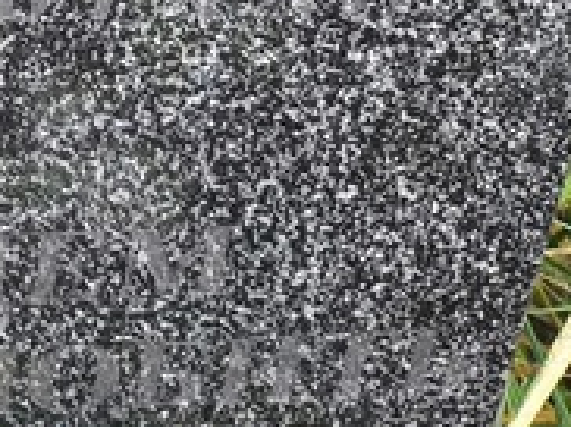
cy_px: -443
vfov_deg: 11.9
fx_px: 1812
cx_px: -278
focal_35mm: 110
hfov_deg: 16.4
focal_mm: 4.71
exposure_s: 1/60
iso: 200
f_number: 1.7
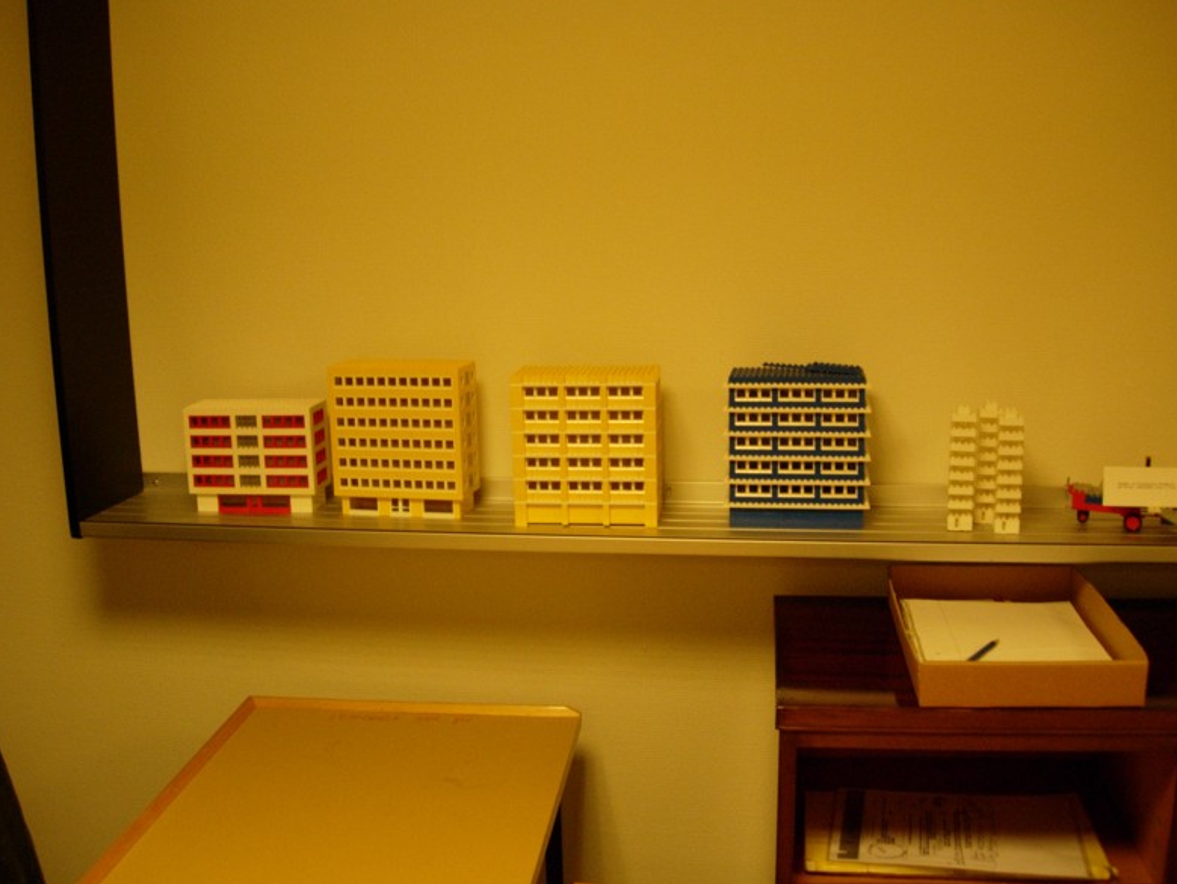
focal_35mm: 39
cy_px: 441
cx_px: 591
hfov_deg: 47.8
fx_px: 1327
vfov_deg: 36.8
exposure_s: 1/32
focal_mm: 7.8
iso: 194
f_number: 2.8
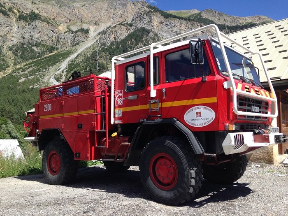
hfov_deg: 55.4
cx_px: 144
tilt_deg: +6.5
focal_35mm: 33
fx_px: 275
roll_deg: +0.7
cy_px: 108
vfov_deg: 42.9
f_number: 2.4
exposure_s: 1/889
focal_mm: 4.12
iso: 50
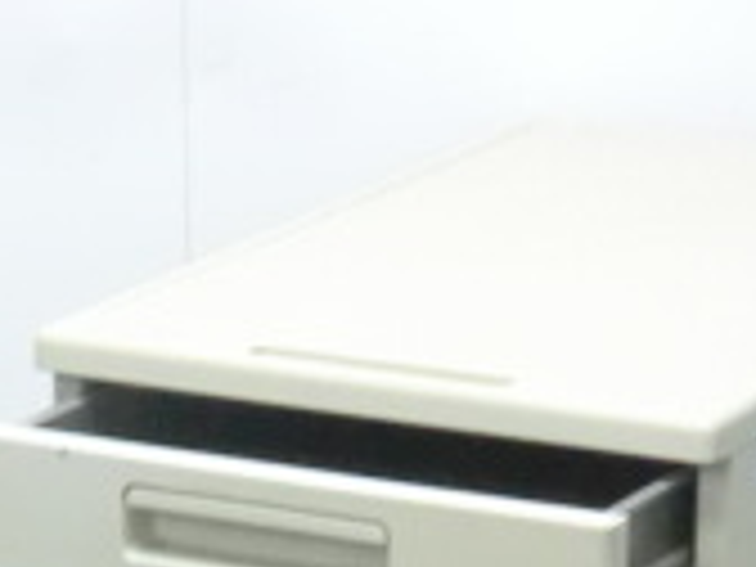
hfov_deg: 8.0
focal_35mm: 247
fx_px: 5394
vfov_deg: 5.9
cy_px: 1040
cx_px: 279
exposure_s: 1/20
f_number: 5.3
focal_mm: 11.7
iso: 800
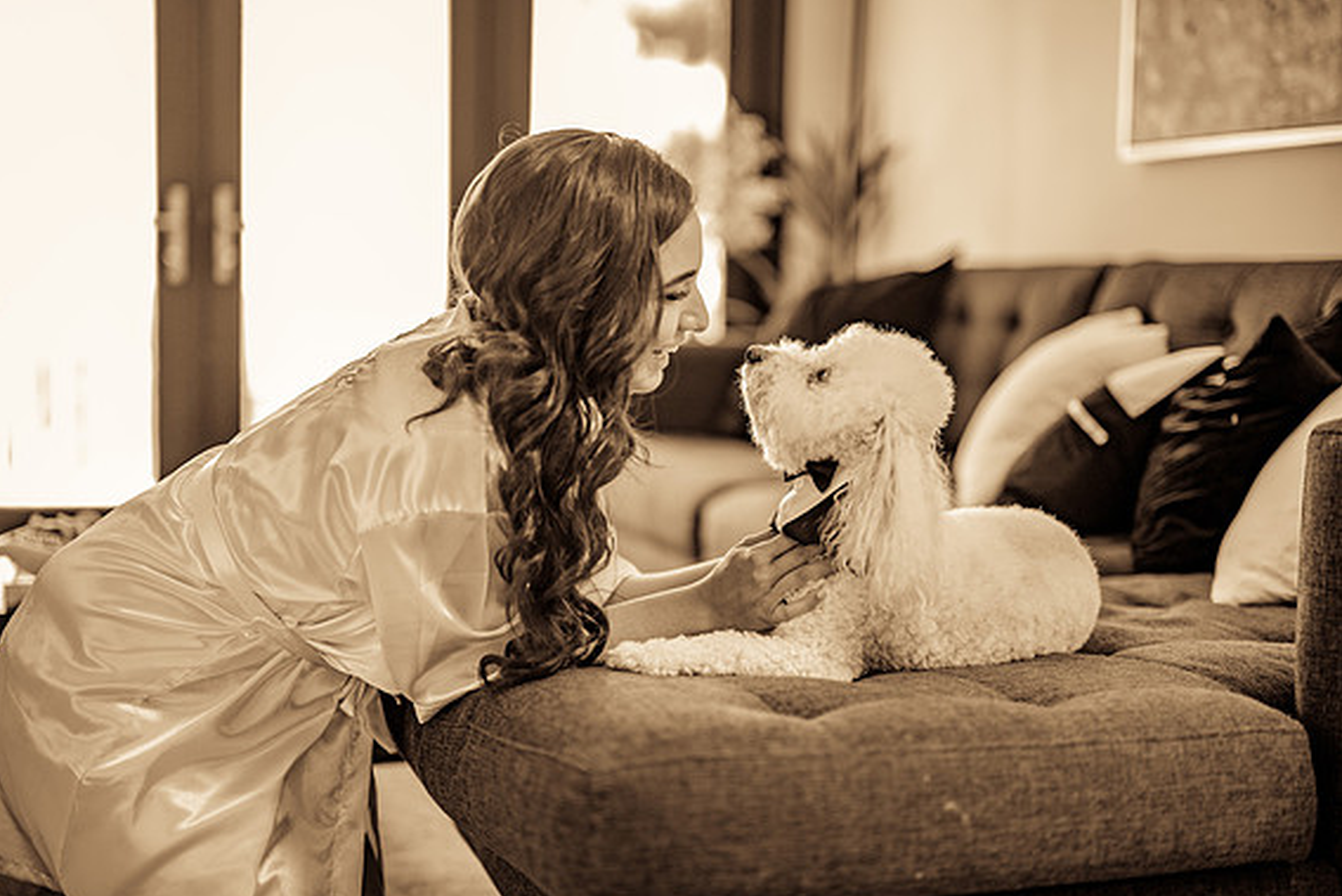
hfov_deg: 38.9
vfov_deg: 26.5
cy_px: 454
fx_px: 1902
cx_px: 659
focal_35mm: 51
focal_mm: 50
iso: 400
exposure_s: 1/500
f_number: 1.2
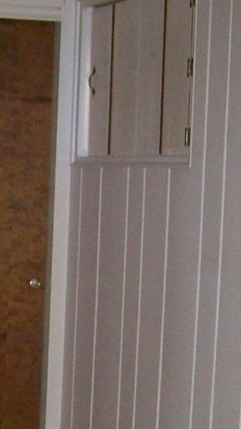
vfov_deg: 19.2
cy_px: 324
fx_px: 1262
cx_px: -190
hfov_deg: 10.3
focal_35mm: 111
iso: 140
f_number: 2.7
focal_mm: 6
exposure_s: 1/64
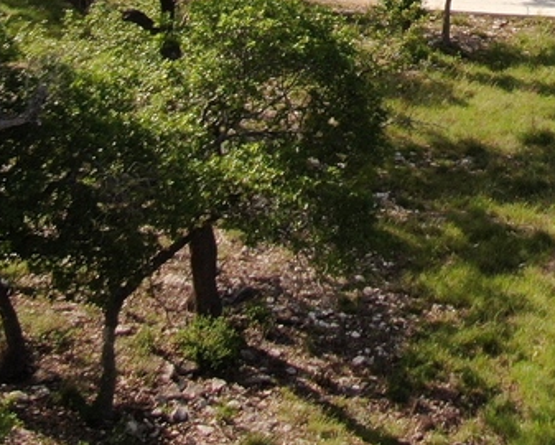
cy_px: -280
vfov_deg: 14.1
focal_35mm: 100
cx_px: 575
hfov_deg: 18.6
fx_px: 1644
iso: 100
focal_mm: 4.39
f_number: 2.8
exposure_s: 1/60
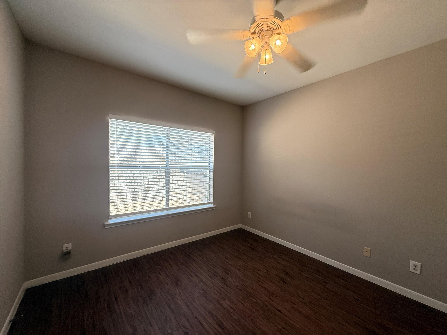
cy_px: 168
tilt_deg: -0.4
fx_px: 181
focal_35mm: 14
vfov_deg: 85.7
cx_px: 224
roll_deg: -1.1
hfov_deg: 102.1
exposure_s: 1/120
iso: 200
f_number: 2.2
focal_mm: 2.22
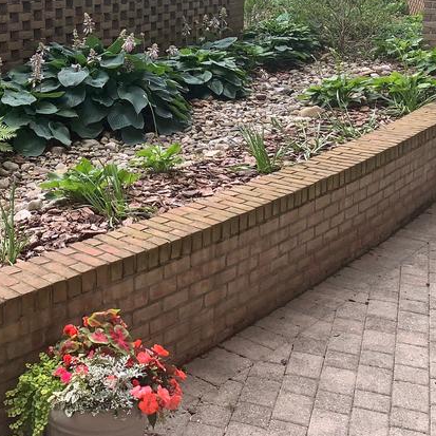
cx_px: 91
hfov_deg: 29.4
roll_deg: -0.1
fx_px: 812
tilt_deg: -9.6
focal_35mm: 57
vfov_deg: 29.0
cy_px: 55
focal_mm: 4.25
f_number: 1.8
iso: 25
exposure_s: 1/234
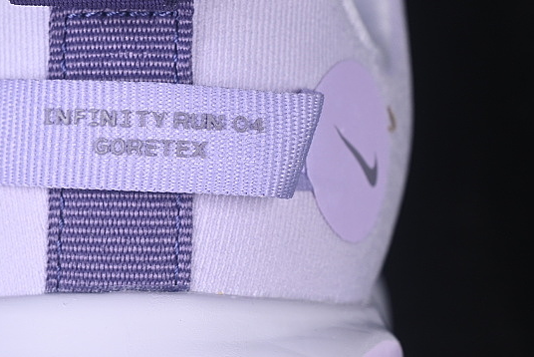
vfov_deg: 9.1
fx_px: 2241
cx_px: 134
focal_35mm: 151
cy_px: 183
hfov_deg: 13.5
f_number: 7.1
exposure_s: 1/80
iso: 160
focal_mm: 50
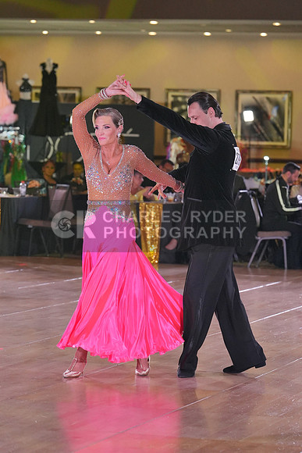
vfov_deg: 13.7
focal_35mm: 150
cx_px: 151
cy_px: 226
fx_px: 1886
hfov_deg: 9.2
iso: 2000
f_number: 4
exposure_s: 1/400
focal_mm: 100
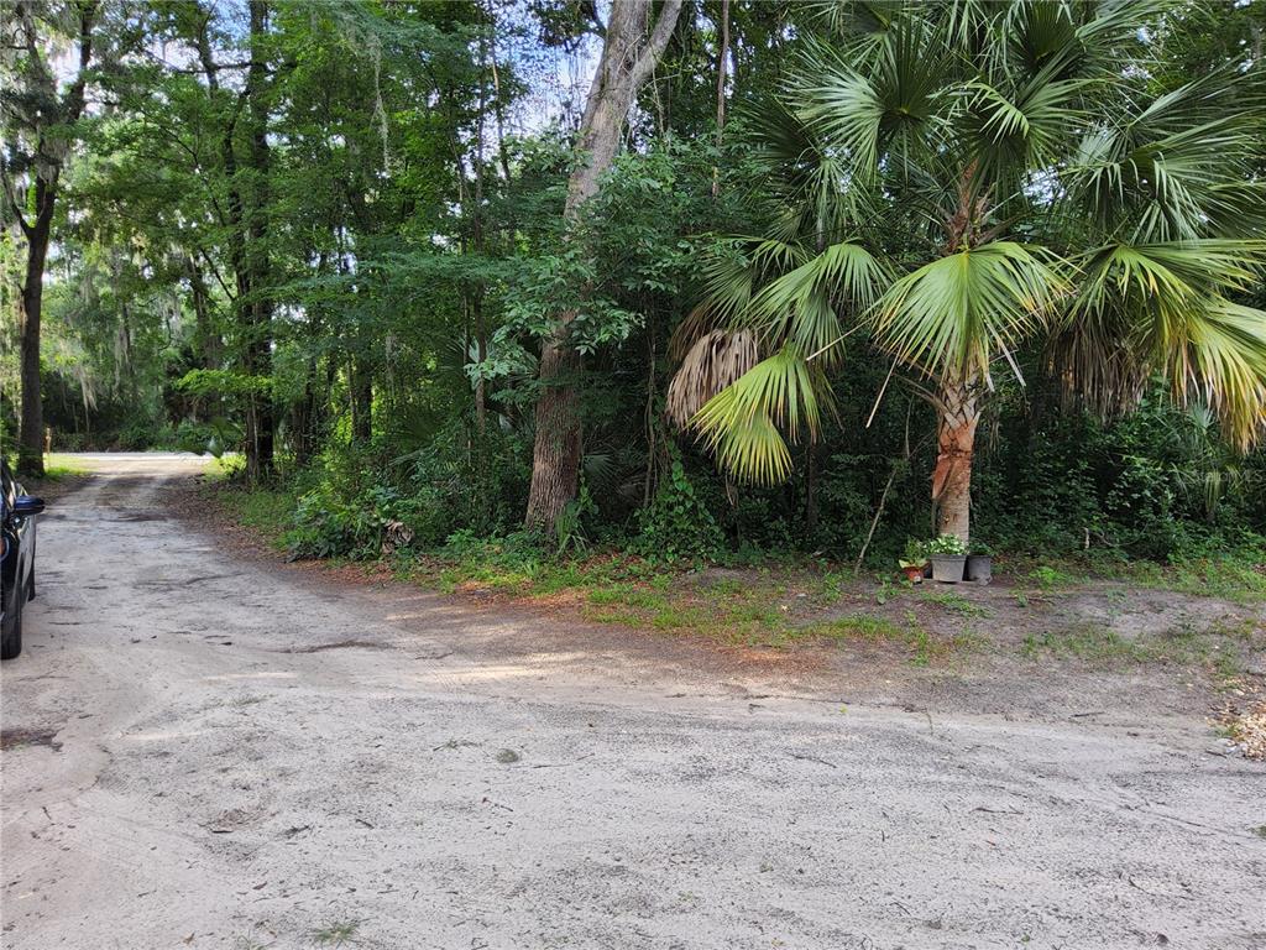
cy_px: 475
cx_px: 633
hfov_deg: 69.4
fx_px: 914
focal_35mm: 25
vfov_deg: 54.9
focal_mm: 3.08
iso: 50
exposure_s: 1/120
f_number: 2
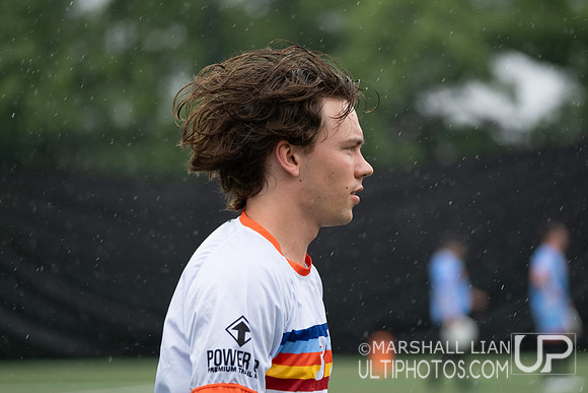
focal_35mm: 262
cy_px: 180
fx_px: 4288
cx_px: 328
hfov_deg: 7.8
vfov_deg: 5.2
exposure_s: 1/1000
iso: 320
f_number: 2.8
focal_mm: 140
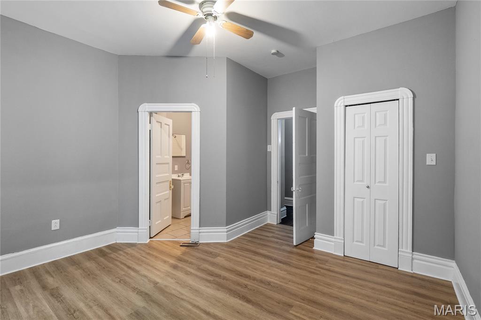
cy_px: 160
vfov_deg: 73.7
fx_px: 214
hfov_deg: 96.8
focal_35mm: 16
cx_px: 240
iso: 400
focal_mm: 8
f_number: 6.3
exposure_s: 1/1.67
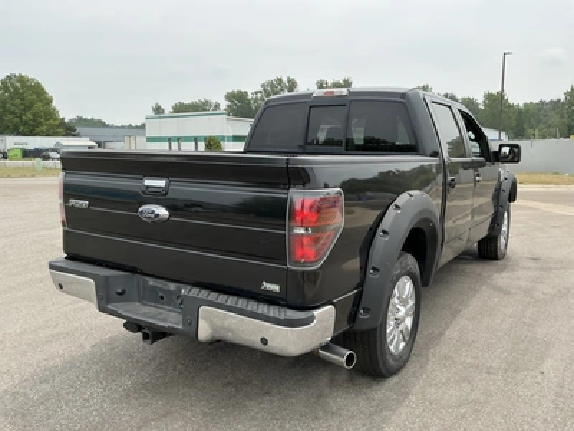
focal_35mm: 28
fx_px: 464
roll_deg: +0.7
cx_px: 287
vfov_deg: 49.7
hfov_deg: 63.4
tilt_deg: -6.3
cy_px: 216
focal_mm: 3
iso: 25
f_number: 1.8
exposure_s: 1/1342
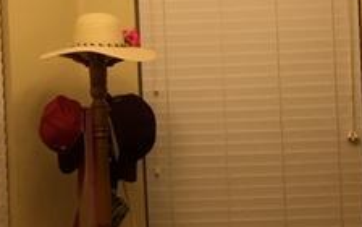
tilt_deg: -0.8
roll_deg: +2.5
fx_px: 868
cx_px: 163
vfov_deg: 14.8
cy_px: 104
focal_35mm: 88
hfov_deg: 23.5
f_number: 2.2
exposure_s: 1/30
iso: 50
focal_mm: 4.15
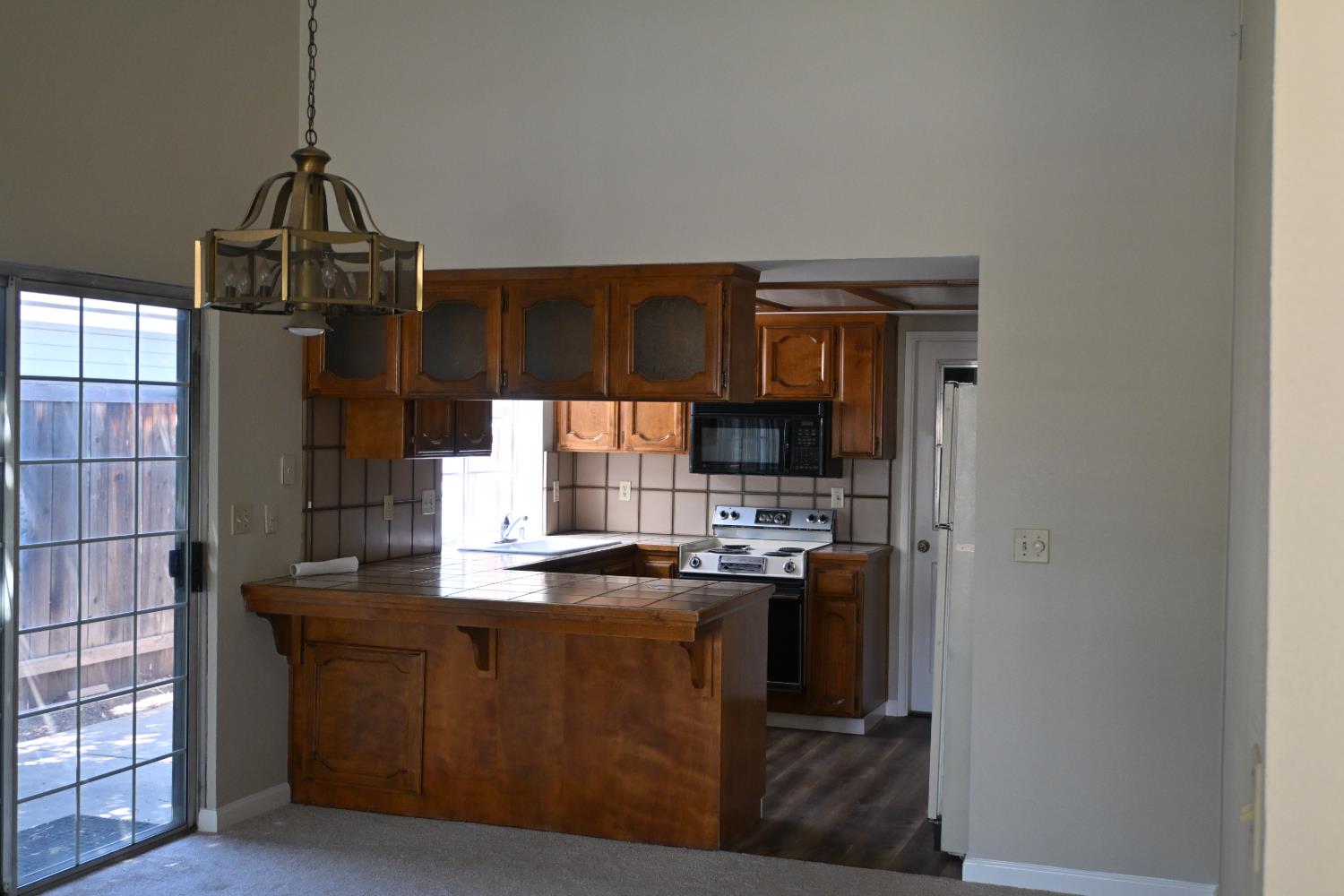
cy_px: 448
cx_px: 672
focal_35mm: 39
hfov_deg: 49.6
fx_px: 1456
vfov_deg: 34.2
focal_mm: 26
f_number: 4.5
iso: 720
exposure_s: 1/125
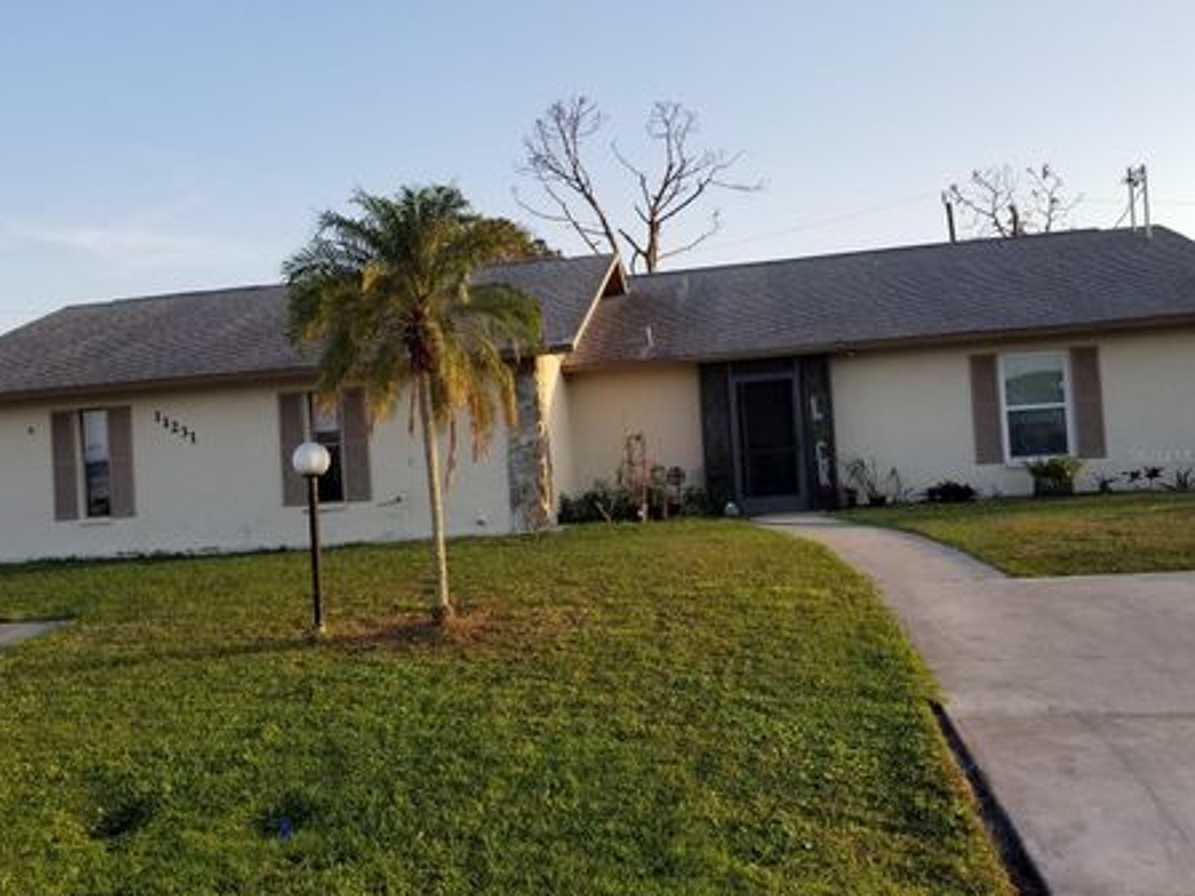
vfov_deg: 48.2
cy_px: 455
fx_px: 1001
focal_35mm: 29
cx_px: 541
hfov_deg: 61.5
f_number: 1.7
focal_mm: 4.25
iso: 50
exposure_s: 1/616
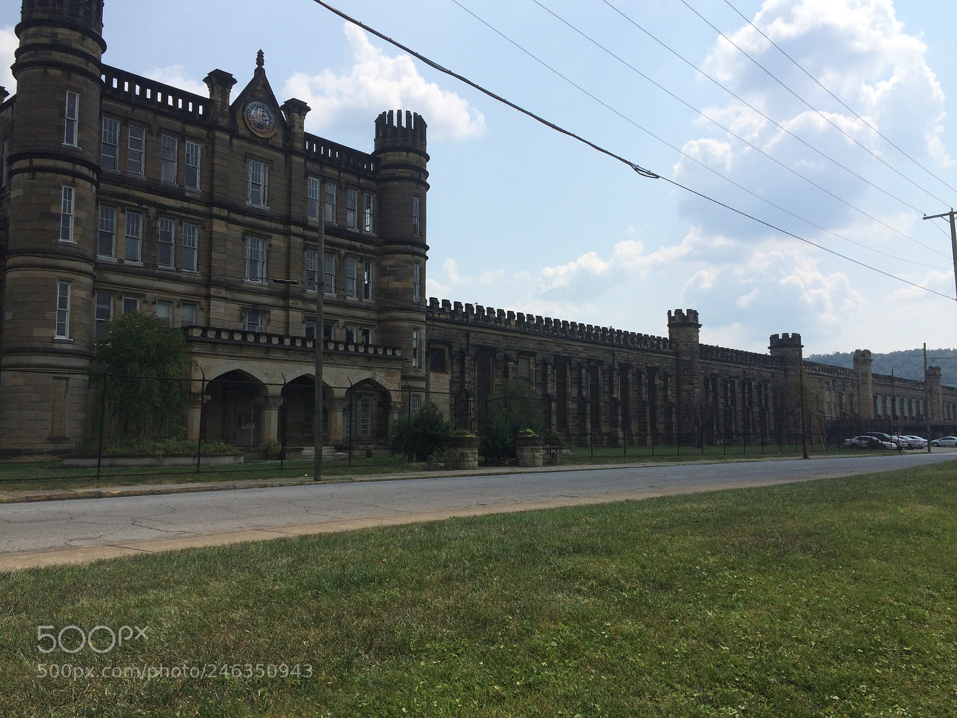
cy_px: 359
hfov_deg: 61.7
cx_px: 478
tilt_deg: +3.8
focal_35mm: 29
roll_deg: +0.7
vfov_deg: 48.2
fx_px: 802
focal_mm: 4.15
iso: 32
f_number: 2.2
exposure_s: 1/3731
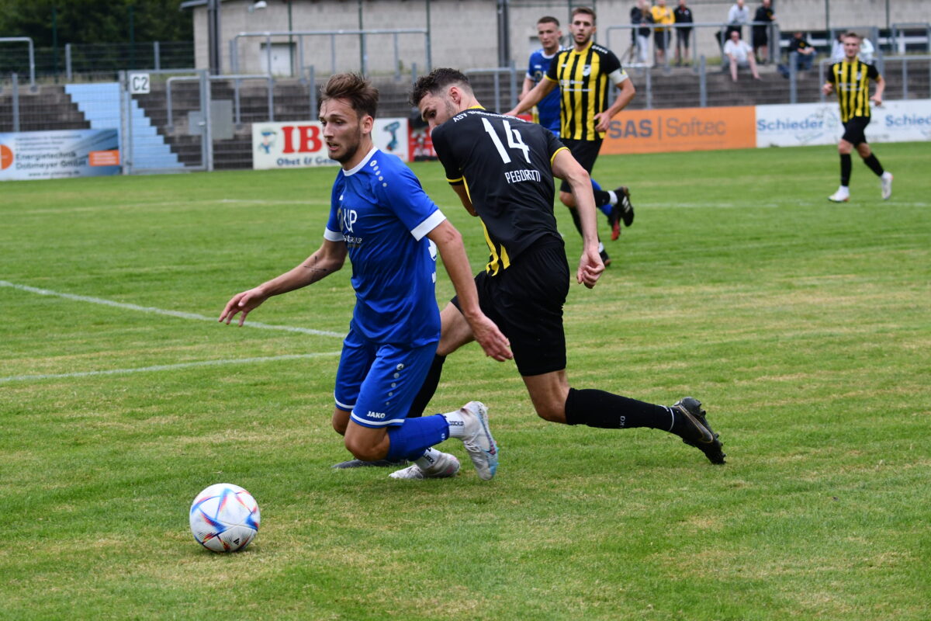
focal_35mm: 120
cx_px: 466
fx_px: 3103
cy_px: 310
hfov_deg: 17.1
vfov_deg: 11.4
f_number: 4.5
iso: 1100
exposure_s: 1/1000
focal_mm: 80
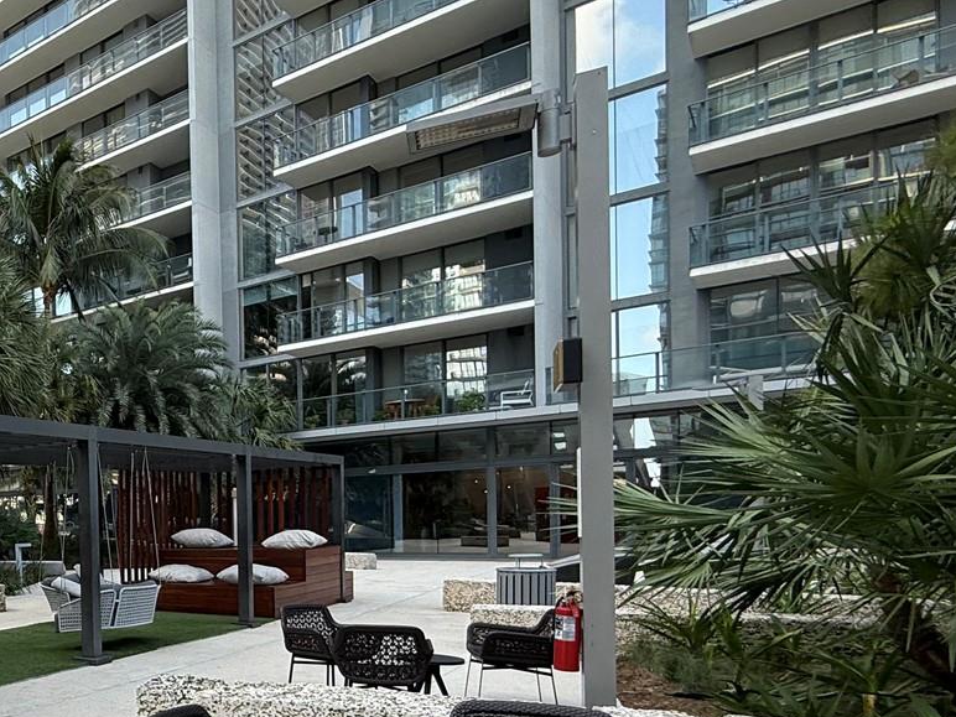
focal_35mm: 29
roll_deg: -0.1
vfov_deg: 46.4
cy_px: 544
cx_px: -21
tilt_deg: -2.6
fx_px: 801
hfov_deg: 49.2
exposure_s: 1/228
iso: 50
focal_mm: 2.22
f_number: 2.2
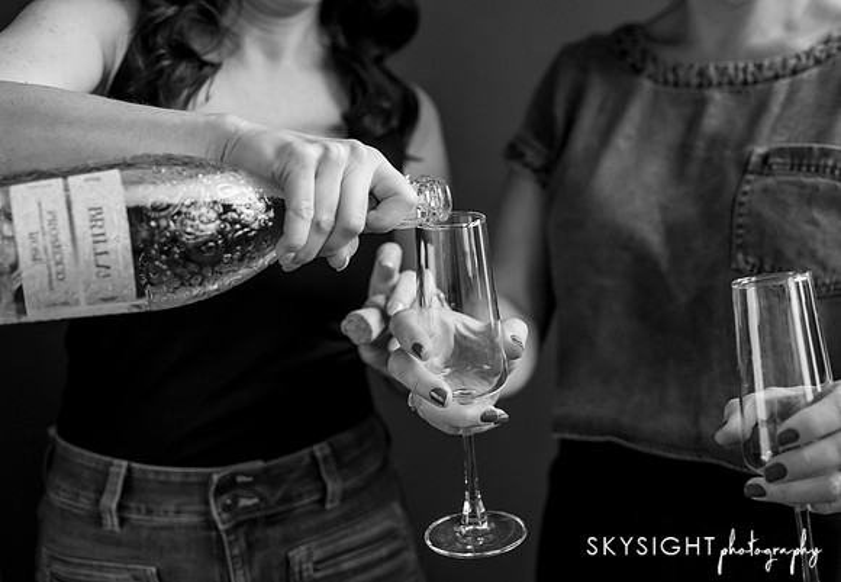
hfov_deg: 38.6
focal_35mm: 51
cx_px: 465
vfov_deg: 27.3
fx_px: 1198
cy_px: 308
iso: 3200
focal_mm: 46
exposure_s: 1/125
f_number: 2.8
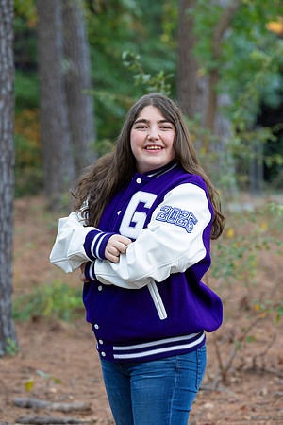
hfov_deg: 10.2
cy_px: 212
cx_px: 142
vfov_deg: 15.2
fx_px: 1592
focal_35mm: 135
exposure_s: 1/80
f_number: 5
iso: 800
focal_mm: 135
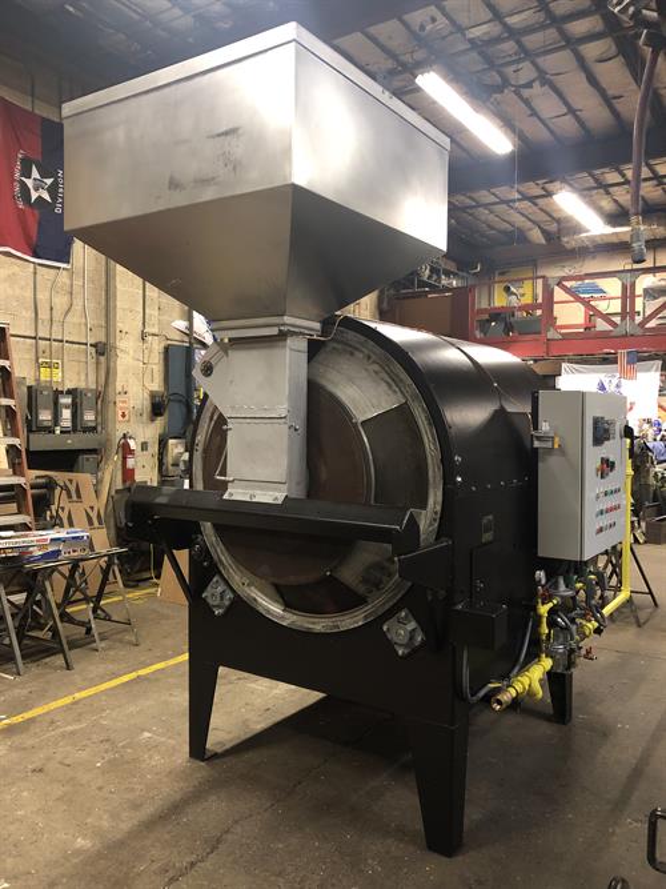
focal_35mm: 28
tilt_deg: -0.5
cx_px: 333
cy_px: 444
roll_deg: -1.1
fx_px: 719
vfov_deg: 63.5
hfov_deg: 49.7
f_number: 1.8
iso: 100
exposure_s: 1/7
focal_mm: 4
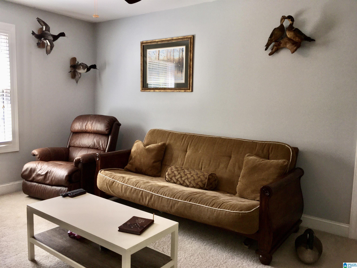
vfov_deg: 48.2
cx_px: 178
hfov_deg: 61.7
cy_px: 134
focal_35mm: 29
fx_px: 299
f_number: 2.2
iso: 25
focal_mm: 4.15
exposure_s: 1/32
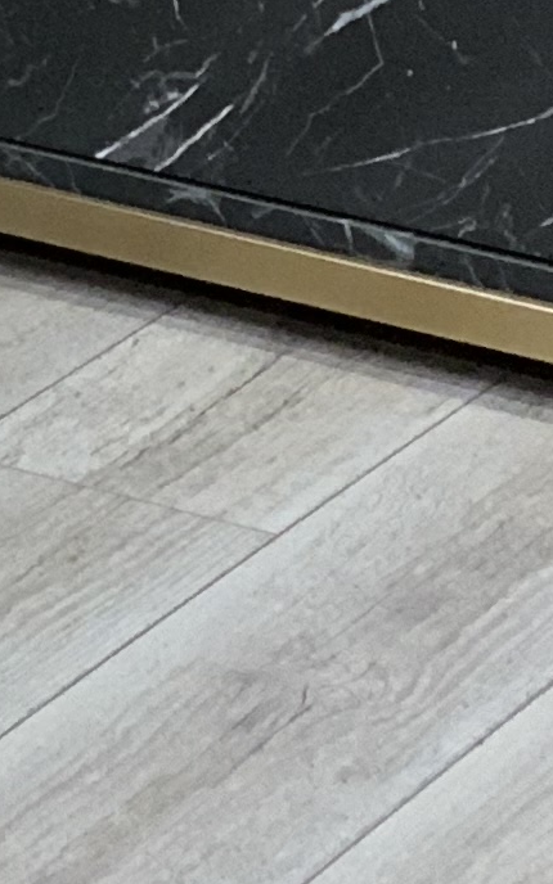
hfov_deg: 4.0
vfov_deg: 6.3
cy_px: -1077
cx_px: -931
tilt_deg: -10.1
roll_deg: -0.8
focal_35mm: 323
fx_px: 7789
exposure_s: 1/122
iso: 125
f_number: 2.4
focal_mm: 6
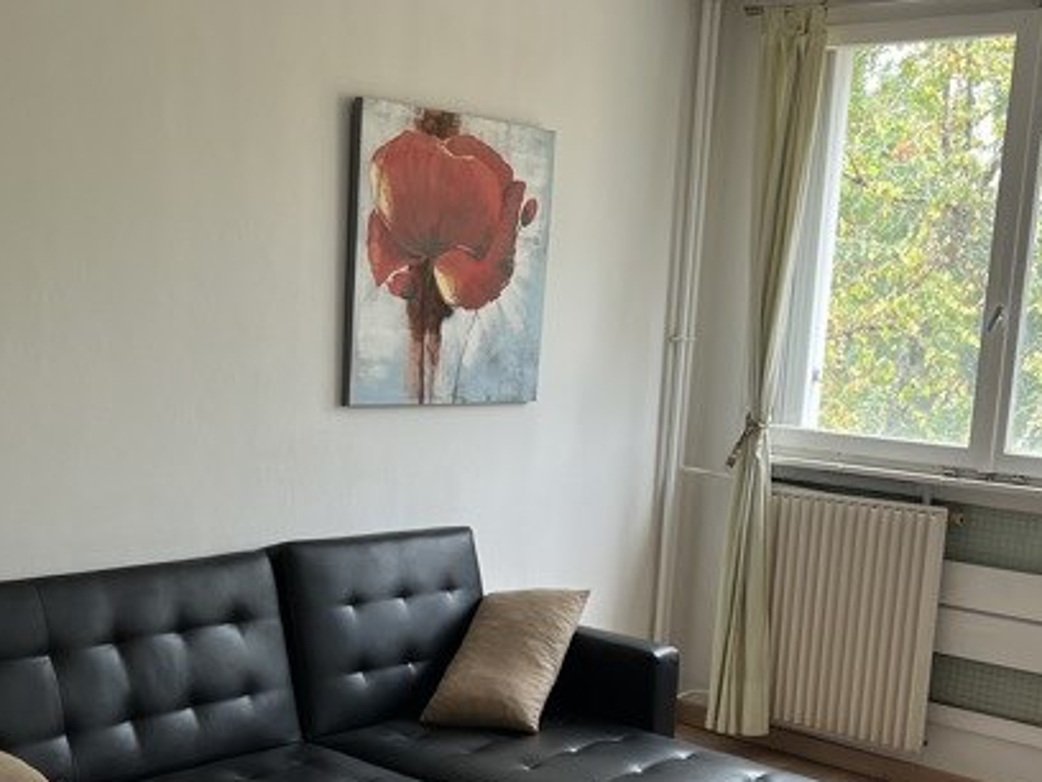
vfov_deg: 28.0
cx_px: 480
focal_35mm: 51
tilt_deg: -12.6
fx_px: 1535
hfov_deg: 37.5
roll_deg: -2.6
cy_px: 618
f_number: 1.6
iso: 125
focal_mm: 5.1
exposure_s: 1/120
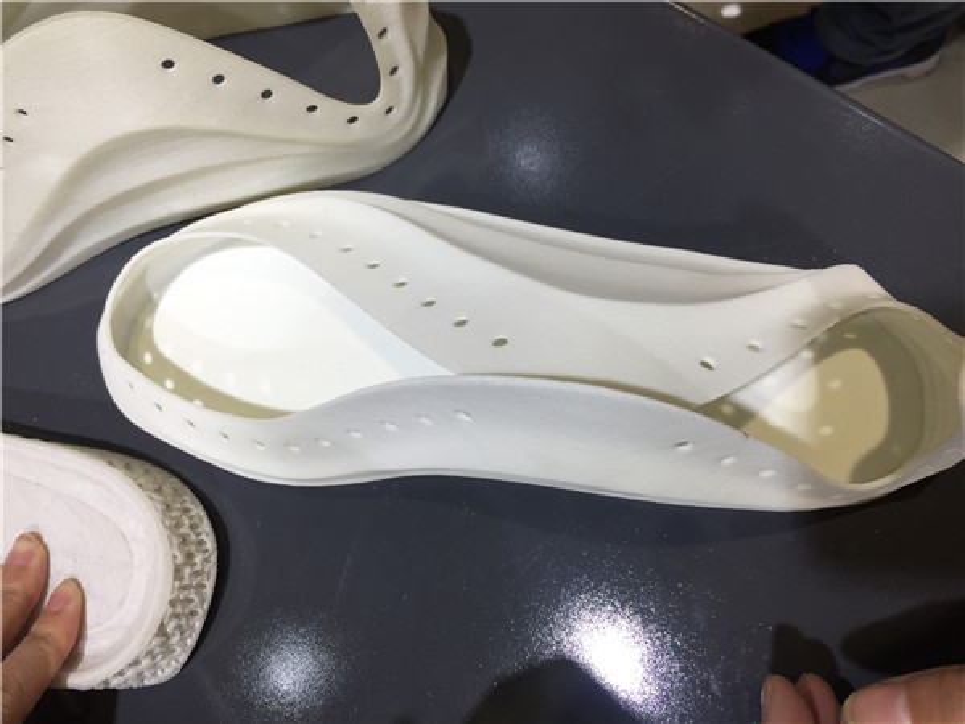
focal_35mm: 29
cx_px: 482
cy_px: 362
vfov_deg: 48.2
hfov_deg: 61.7
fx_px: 808
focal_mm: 4.15
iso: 40
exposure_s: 1/100
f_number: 2.2
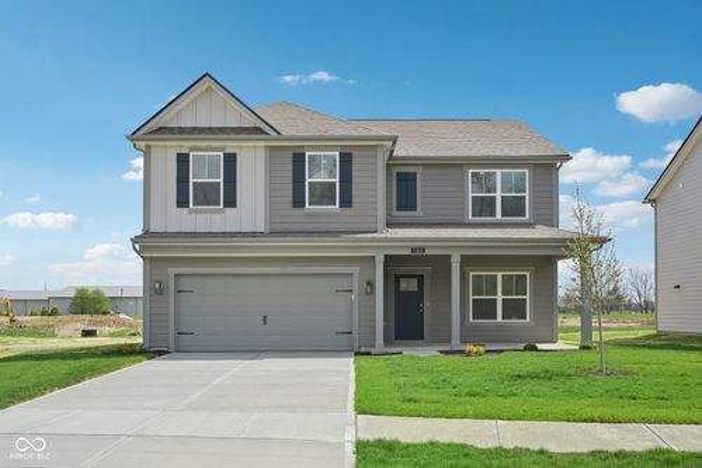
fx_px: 585
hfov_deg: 61.9
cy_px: 234
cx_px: 351
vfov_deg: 43.6
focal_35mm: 30
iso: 100
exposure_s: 1/320
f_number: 8
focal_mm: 30
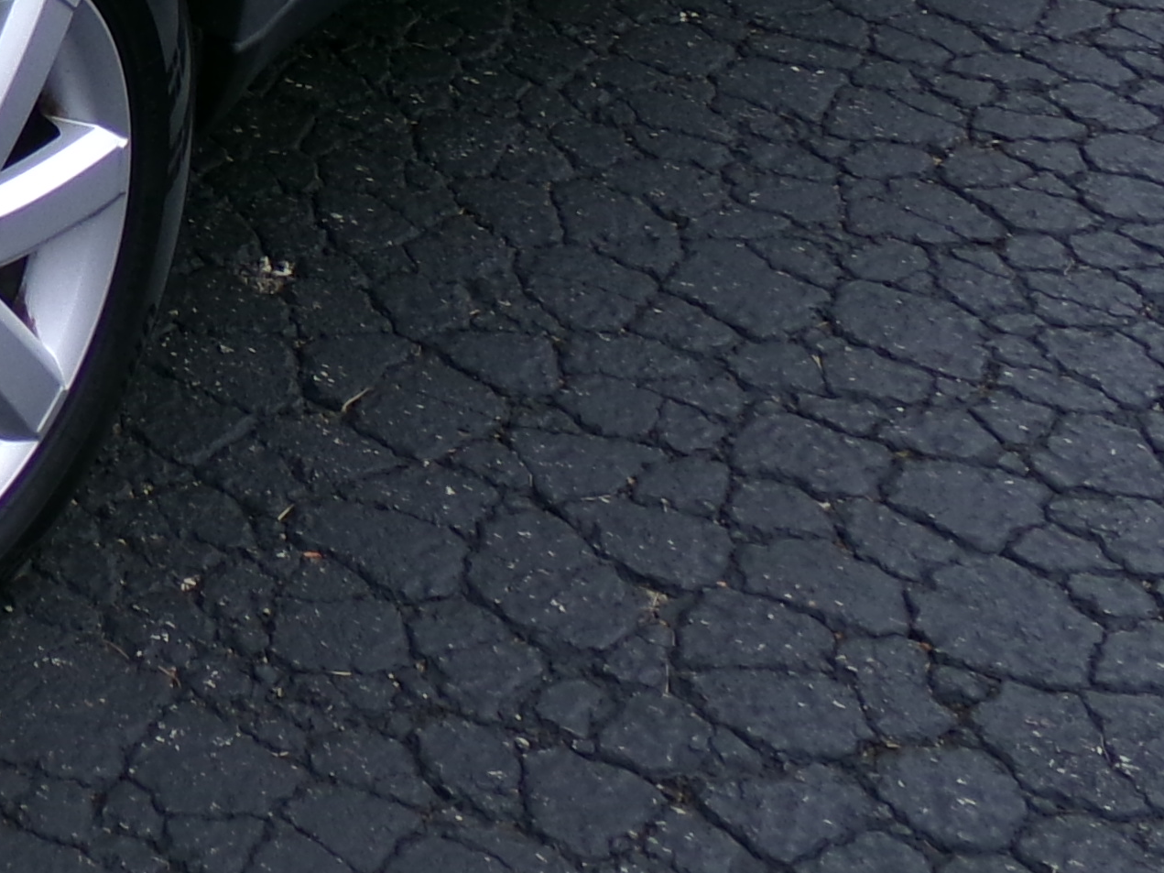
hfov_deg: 20.1
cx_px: -461
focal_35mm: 87
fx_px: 2925
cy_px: -191
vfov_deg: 16.2
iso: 100
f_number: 3.7
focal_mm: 4.3
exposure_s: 1/600
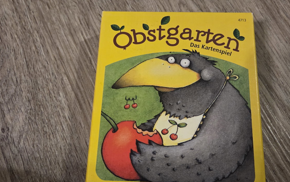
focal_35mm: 36
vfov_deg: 35.3
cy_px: 91
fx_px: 285
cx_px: 151
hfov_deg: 54.0
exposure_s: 1/100
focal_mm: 5.4
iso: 1600
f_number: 1.8
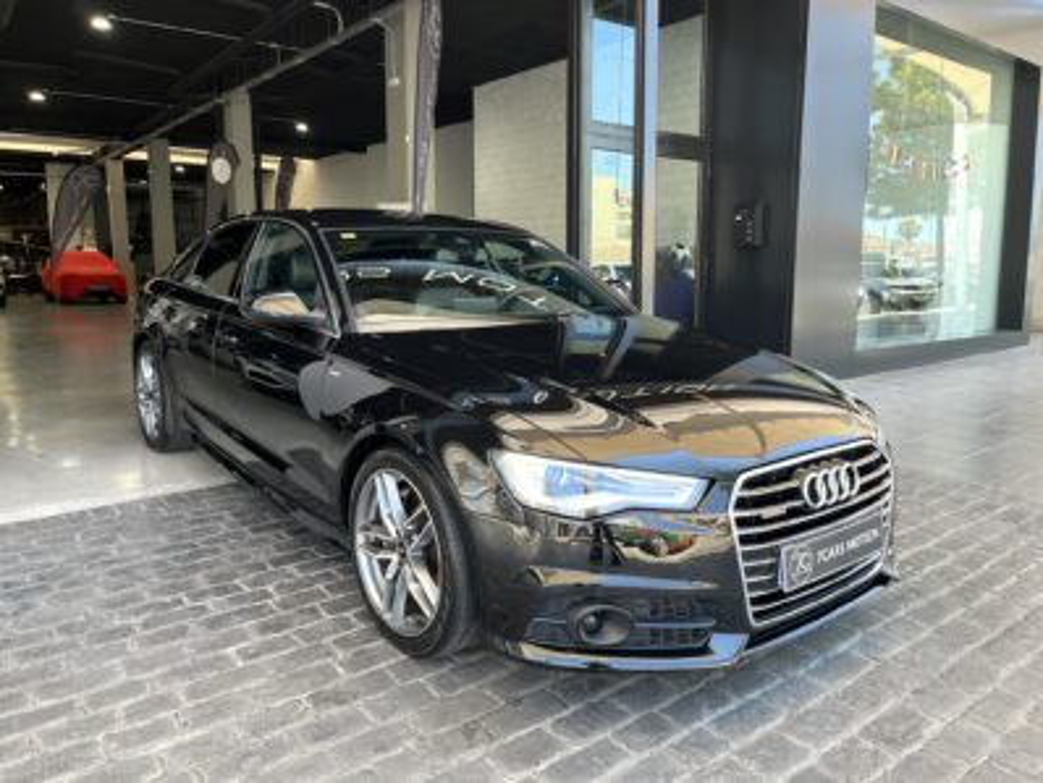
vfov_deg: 53.1
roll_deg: +0.7
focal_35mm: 26
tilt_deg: -8.6
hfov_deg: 67.3
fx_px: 784
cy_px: 392
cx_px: 522
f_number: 1.6
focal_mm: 5.1
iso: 32
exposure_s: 1/122
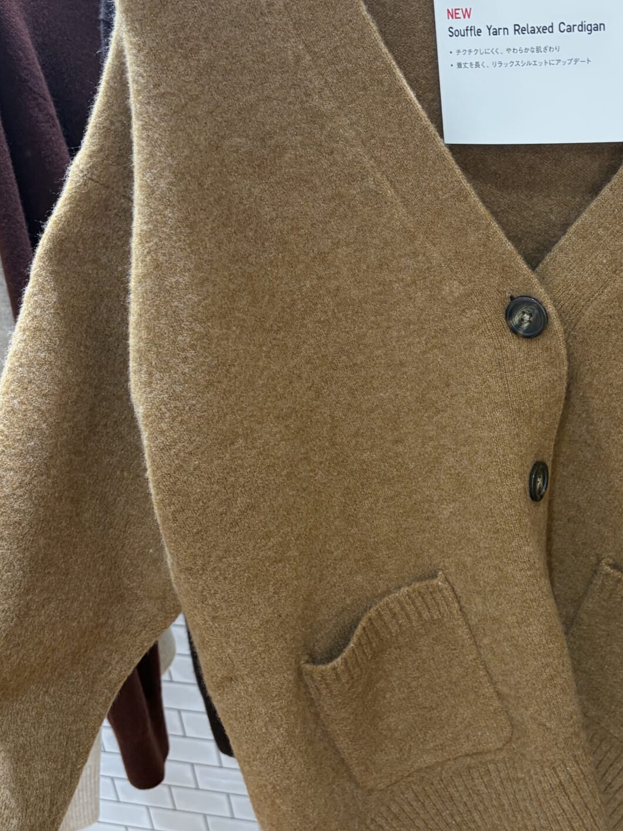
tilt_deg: -24.2
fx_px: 1128
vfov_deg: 40.4
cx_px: 479
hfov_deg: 30.3
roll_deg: +2.9
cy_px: 454
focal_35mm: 47
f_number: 1.6
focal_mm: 5.96
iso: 80
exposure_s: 1/50
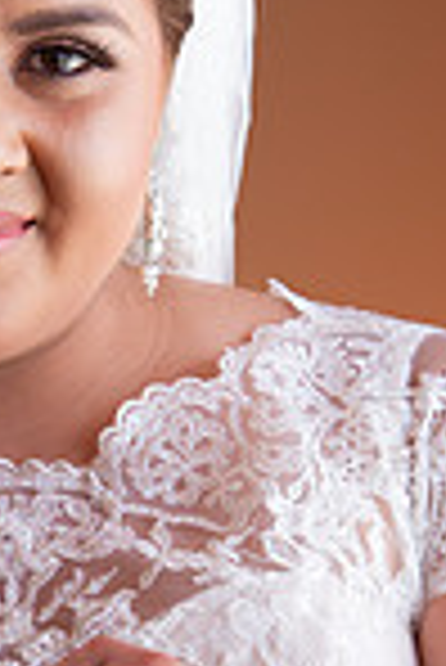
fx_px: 3374
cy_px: 603
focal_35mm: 182
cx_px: -83
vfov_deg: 11.2
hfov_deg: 7.5
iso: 400
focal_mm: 60
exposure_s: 1/60
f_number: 5.6
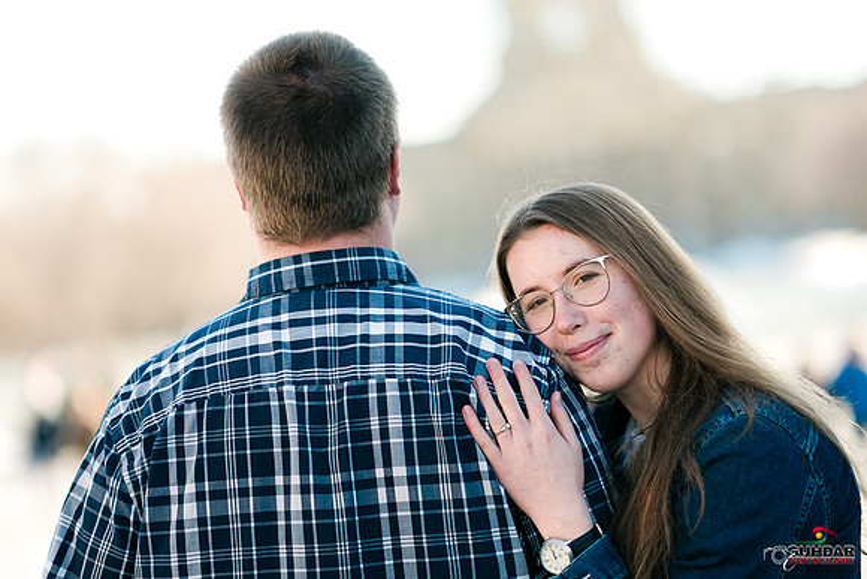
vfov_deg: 13.9
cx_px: 394
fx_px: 2372
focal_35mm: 98
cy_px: 294
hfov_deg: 20.7
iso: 100
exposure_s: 1/1600
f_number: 1.4
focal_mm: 85
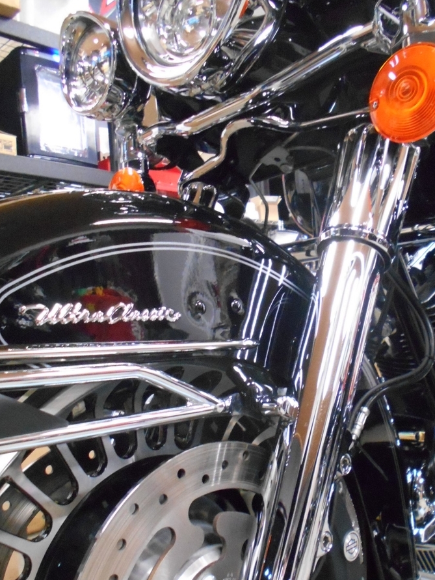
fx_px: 586
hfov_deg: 40.7
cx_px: 242
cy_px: 353
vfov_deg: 52.2
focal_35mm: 35
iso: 800
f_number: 3.2
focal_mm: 4.6
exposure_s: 1/15
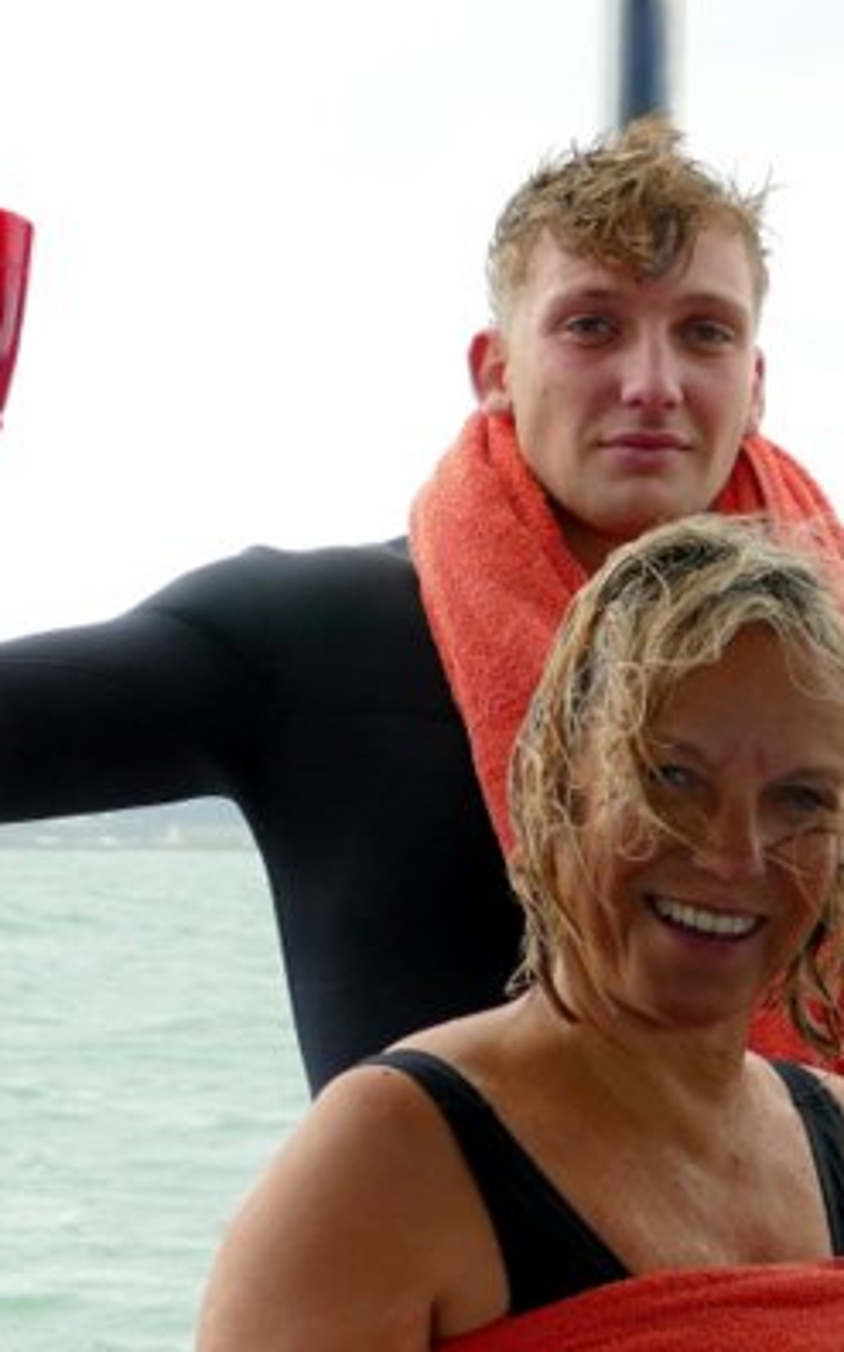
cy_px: 673
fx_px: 2506
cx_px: 776
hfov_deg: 18.8
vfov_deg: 30.2
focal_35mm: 68
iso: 125
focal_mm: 16
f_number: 3.2
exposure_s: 1/400
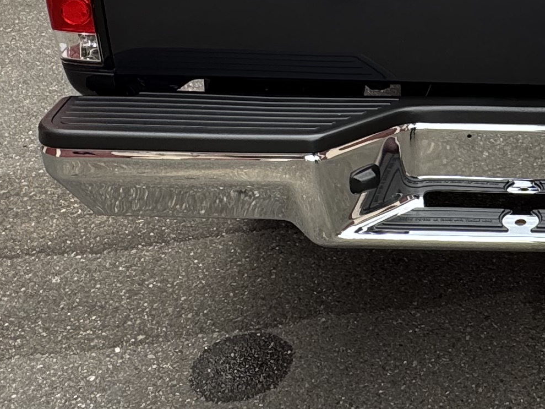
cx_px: 582
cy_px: -32
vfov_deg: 24.1
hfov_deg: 30.6
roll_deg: -0.2
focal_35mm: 57
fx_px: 898
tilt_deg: -18.3
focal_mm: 2.22
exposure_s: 1/188
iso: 40
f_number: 2.2
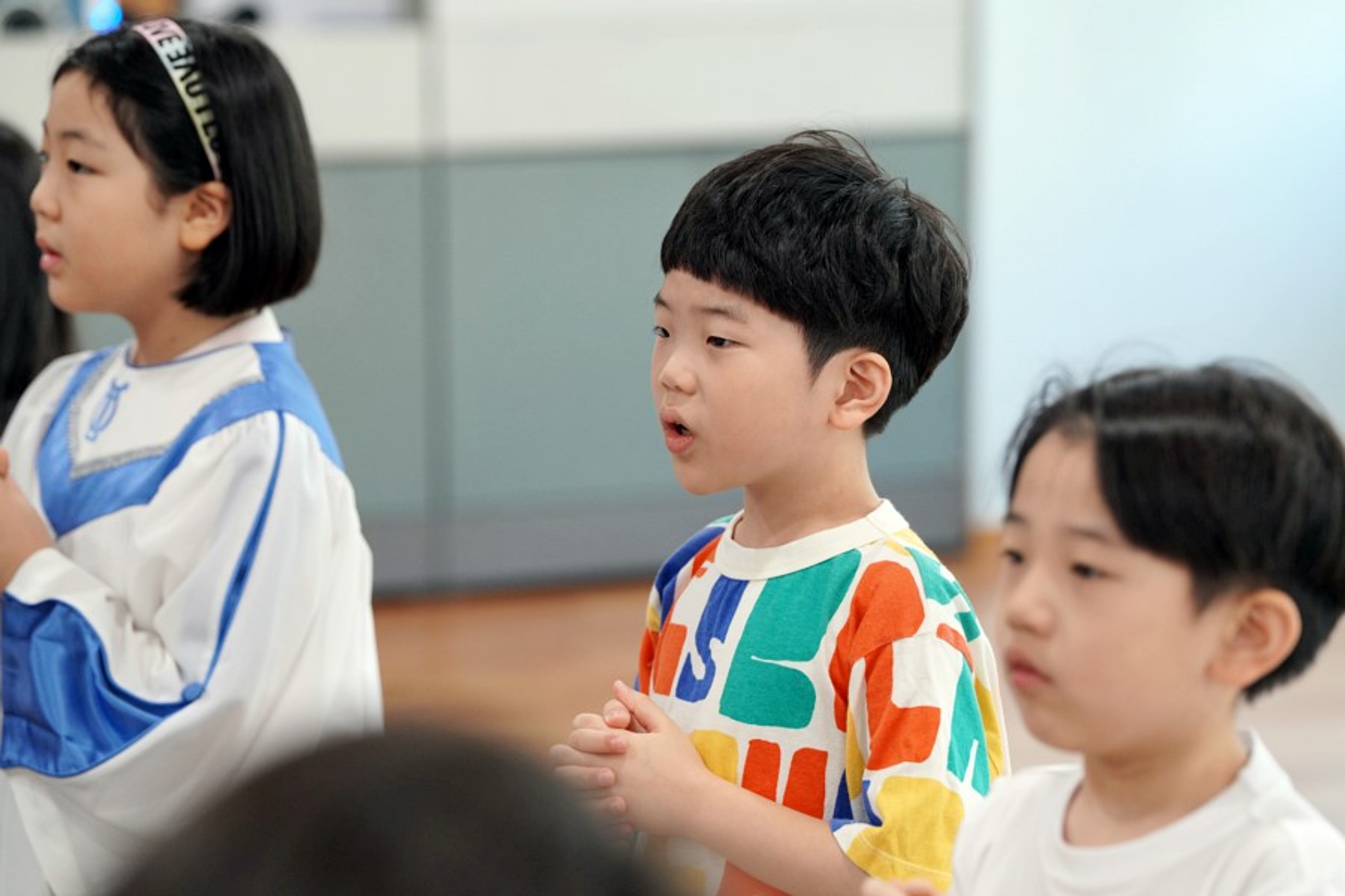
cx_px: 672
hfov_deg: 14.1
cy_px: 448
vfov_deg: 9.4
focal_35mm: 146
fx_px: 5454
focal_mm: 146
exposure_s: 1/160
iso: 1250
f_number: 4
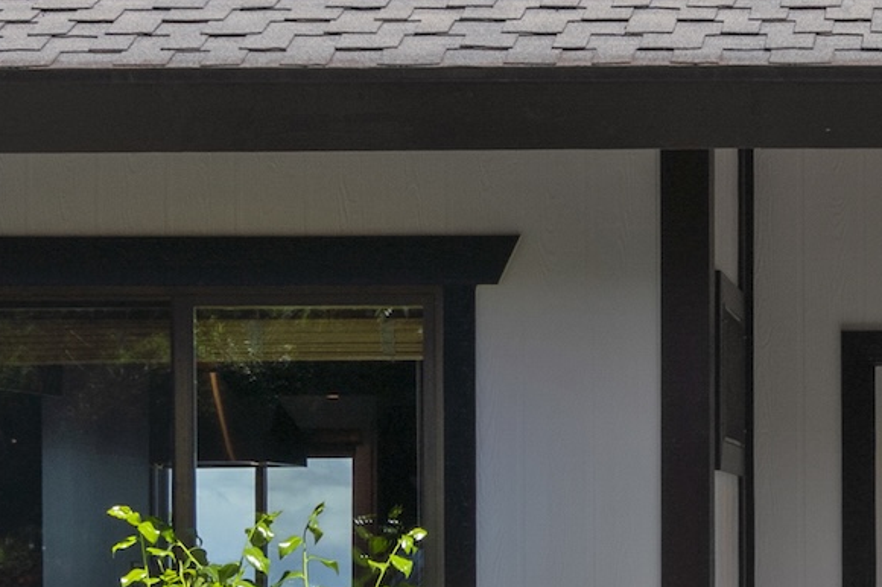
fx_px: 2889
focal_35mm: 118
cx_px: 1002
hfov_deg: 16.7
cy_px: 576
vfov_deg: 11.5
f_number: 8
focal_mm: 19
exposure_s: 1/250
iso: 100
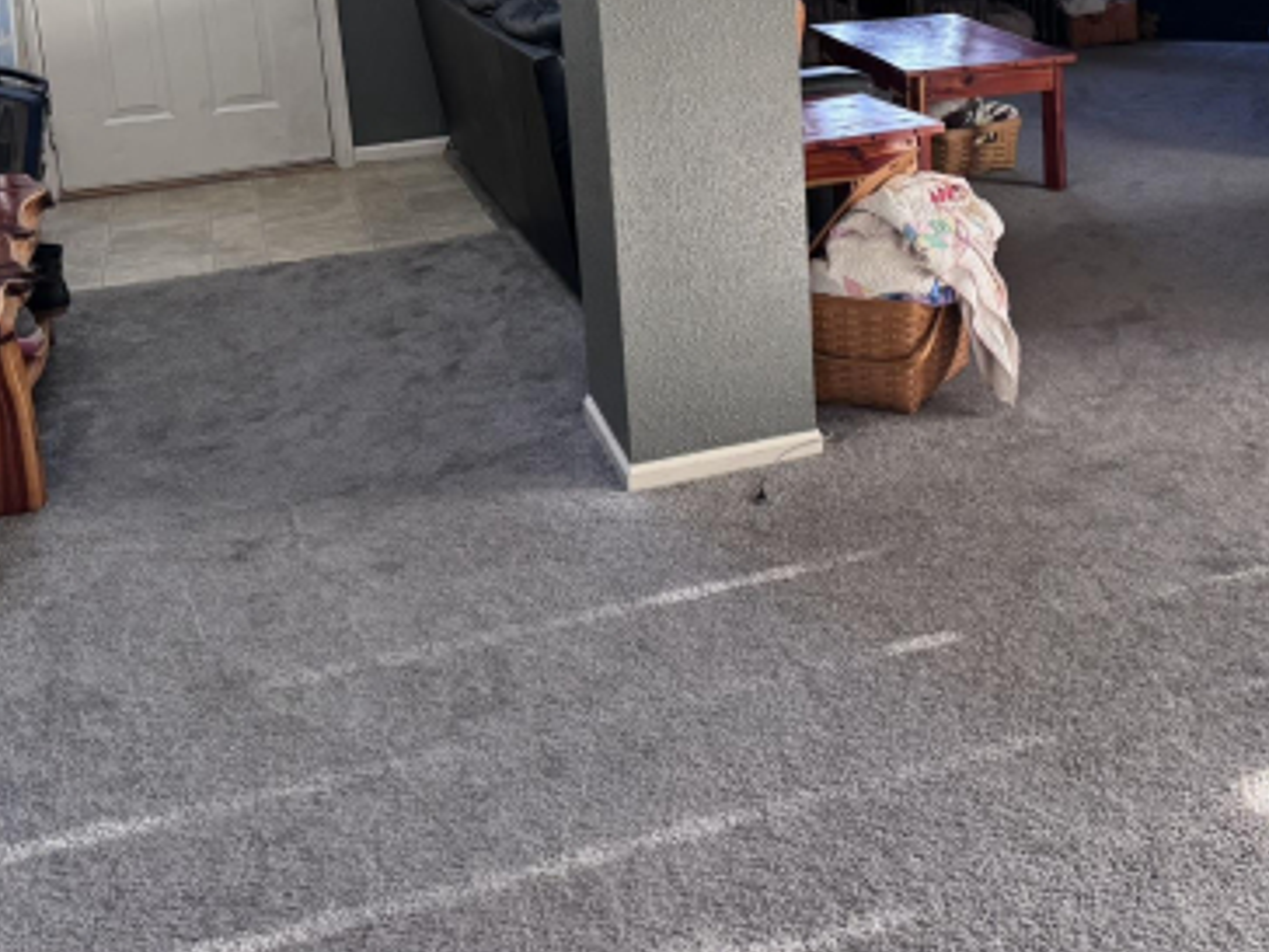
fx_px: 1613
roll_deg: +1.9
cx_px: 912
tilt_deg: -12.2
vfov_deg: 31.5
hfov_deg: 42.0
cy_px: 112
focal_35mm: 44
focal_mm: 6.76
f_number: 1.78
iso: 400
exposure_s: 1/60
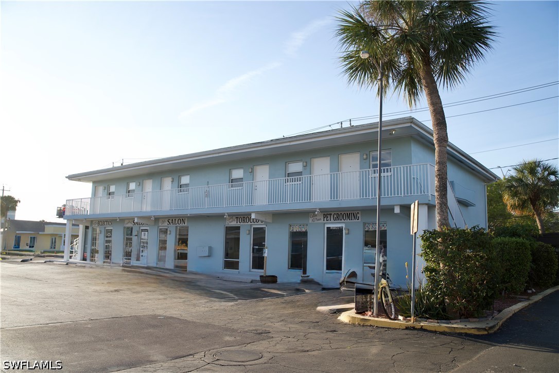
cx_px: 280
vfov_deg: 46.4
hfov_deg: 65.5
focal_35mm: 28
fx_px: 435
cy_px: 186
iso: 160
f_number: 6.3
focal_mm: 28
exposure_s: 1/250
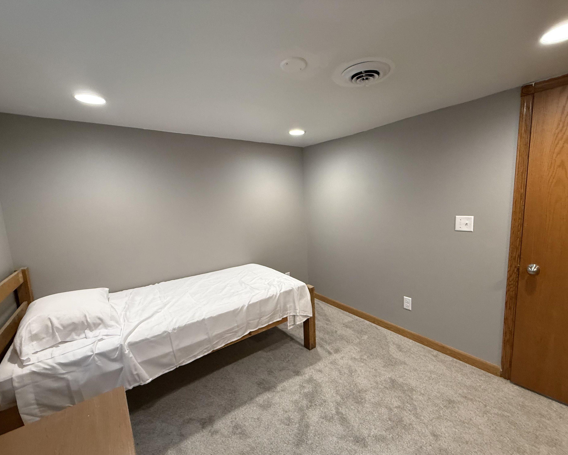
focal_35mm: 15
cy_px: 233
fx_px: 252
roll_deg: +2.5
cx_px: 294
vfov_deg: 84.0
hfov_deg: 96.8
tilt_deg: -5.9
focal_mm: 2.22
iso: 250
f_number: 2.2
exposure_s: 1/60
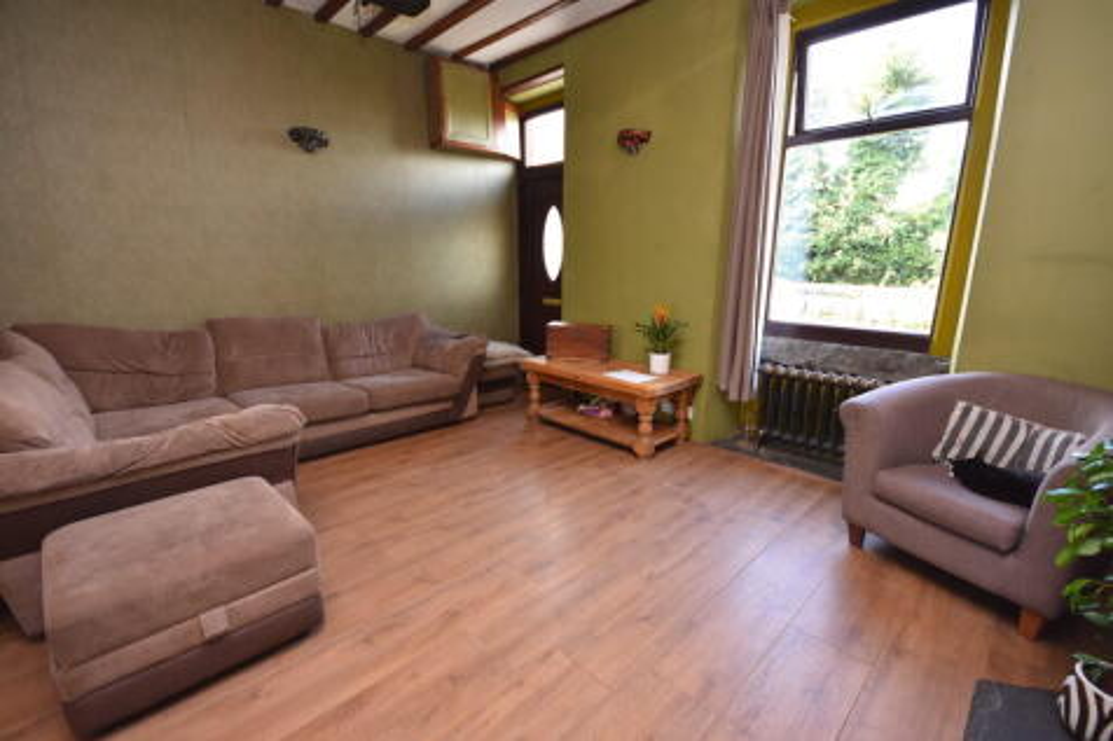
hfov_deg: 100.4
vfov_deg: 77.3
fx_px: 464
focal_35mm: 15
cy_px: 370
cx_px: 556
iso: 560
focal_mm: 10
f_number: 4
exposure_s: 1/60
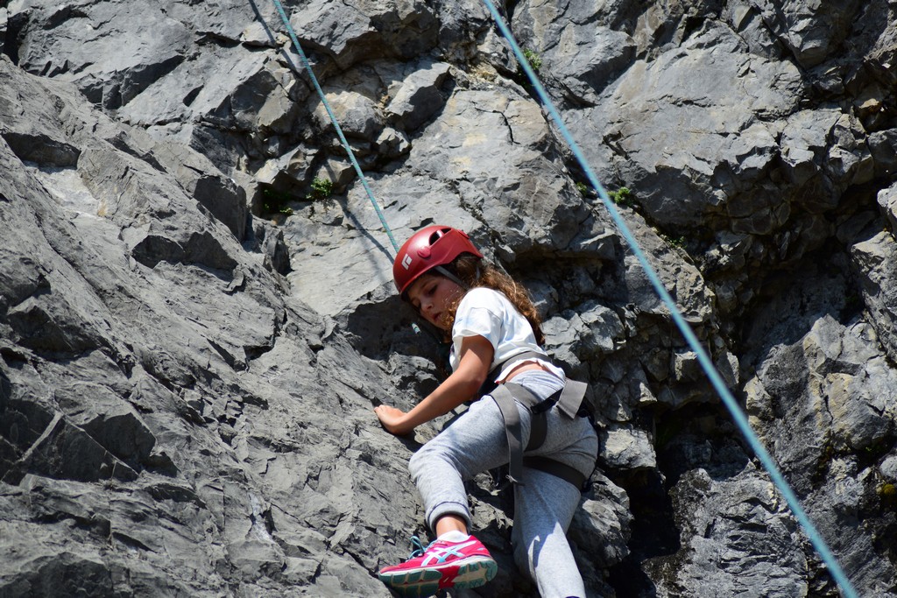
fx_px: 6354
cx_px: 448
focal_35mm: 255
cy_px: 299
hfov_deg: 8.1
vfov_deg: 5.4
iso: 110
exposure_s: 1/1000
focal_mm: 170
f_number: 4.5
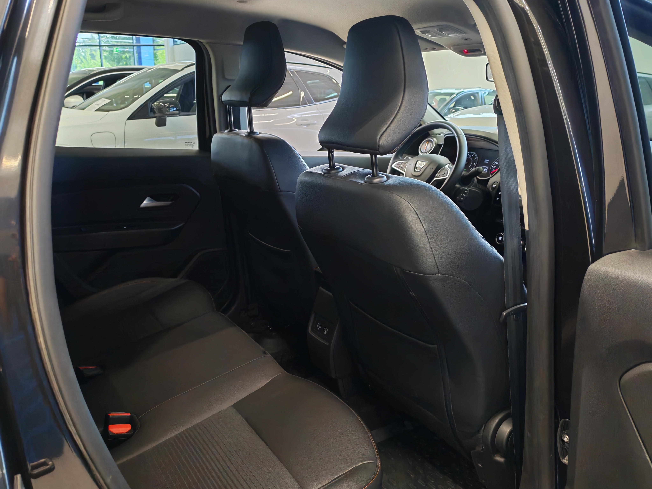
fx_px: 565
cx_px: 326
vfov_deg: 46.8
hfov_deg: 60.0
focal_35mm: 30
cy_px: 244
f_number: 1.9
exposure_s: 1/100
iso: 1187
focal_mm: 6.12
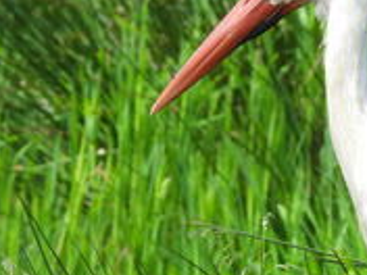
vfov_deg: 0.8
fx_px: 18808
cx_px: 314
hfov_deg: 1.1
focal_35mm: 1774
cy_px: 114
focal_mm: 125
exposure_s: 1/500
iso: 360
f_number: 5.6
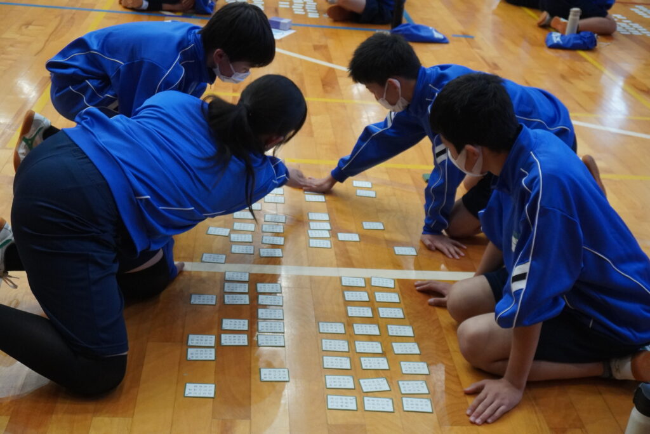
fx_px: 785
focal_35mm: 44
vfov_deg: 30.9
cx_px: 325
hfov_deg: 45.0
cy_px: 217
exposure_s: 1/160
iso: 3200
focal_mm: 29
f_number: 5.6
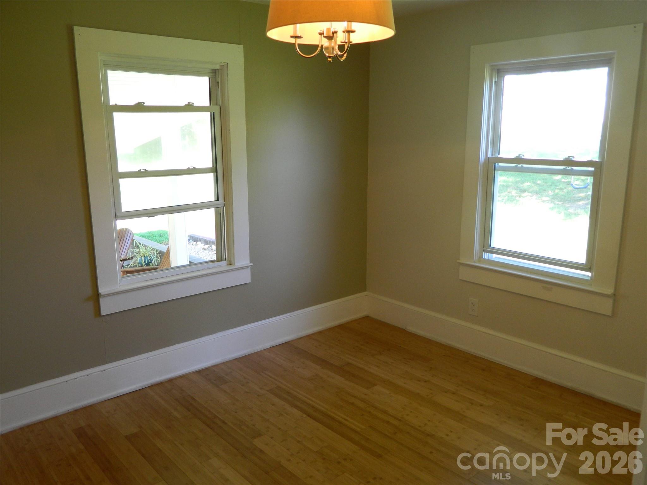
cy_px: 242
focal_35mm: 28
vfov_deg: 49.7
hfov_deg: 63.4
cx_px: 324
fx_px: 523
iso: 125
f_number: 3.2
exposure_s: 1/30
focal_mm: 5.1
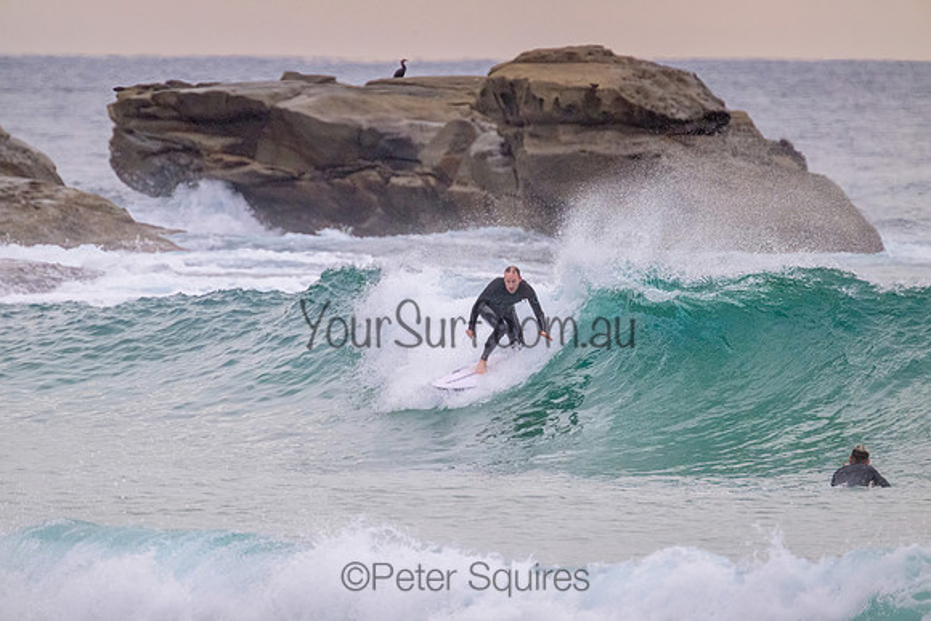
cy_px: 310
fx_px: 20693
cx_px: 466
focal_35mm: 800
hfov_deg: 2.6
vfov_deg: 1.7
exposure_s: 1/1250
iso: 4500
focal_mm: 800
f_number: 11
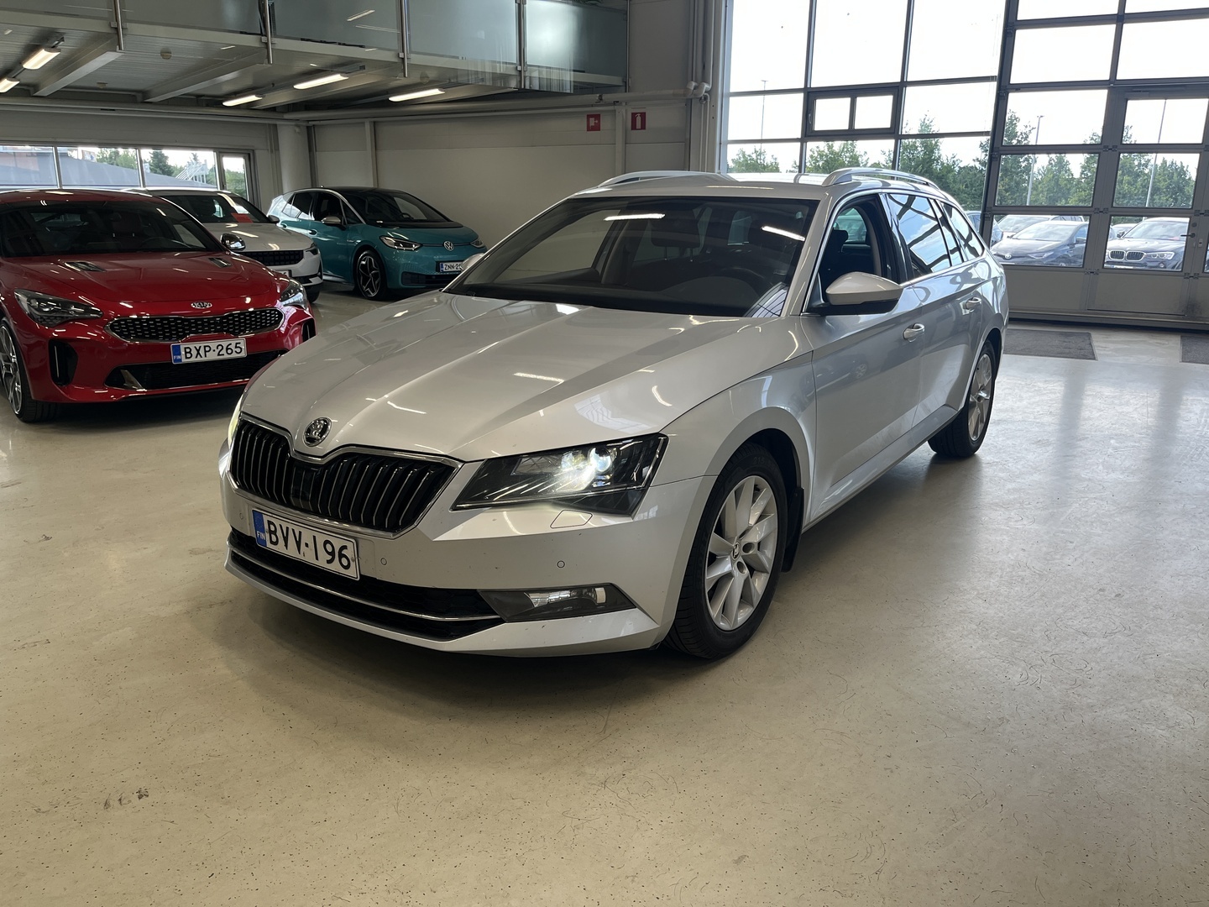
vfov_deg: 53.1
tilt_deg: -15.0
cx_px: 604
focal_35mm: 26
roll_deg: -1.3
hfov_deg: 67.3
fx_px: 908
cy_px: 454
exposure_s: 1/246
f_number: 1.6
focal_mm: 5.1
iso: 64
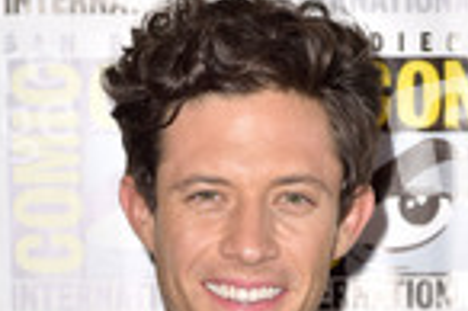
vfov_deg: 6.9
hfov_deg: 10.7
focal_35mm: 192
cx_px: 261
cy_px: 603
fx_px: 2493
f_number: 6.3
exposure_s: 1/320
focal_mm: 70
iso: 500
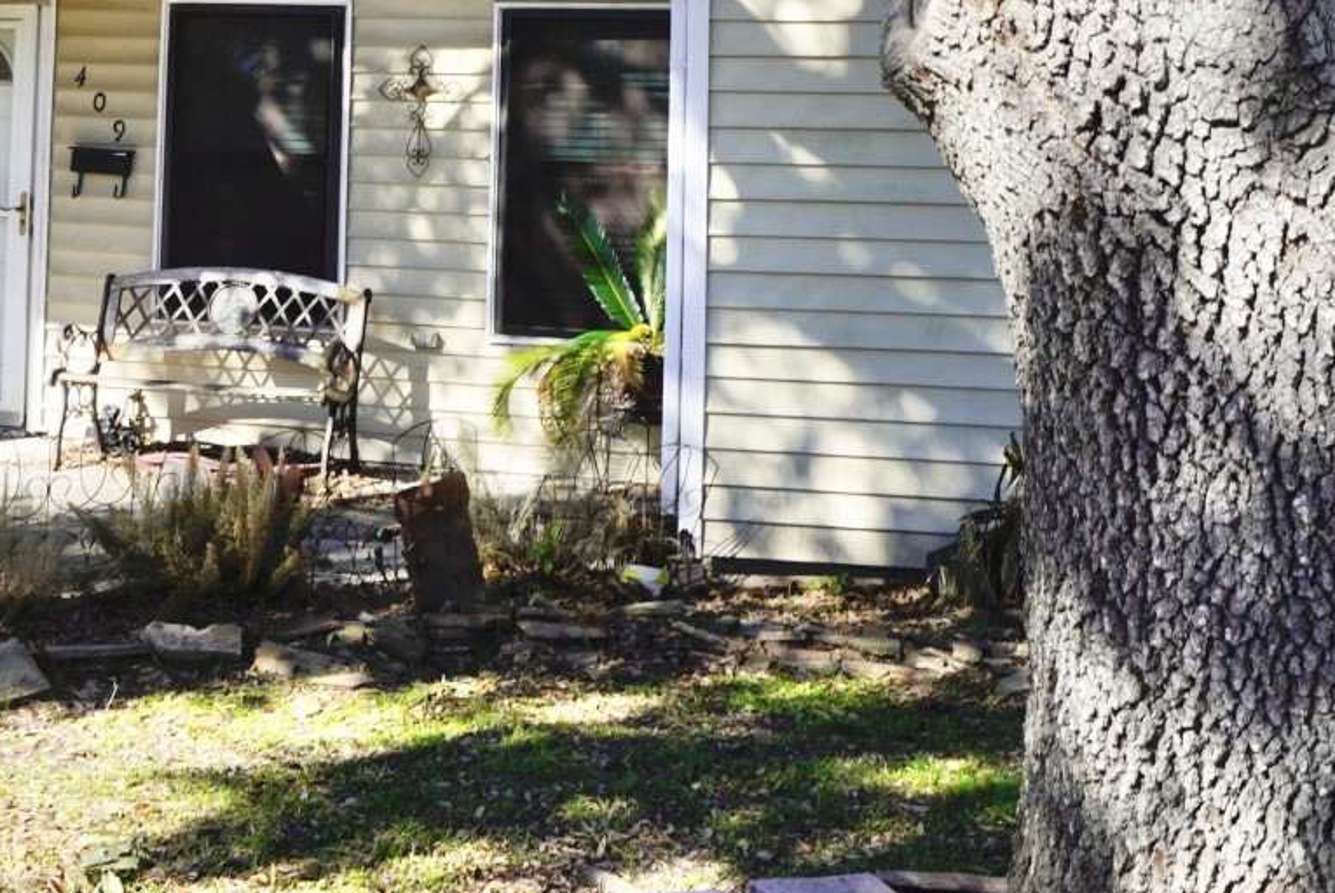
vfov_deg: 23.0
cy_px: 19
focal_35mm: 57
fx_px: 2116
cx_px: 387
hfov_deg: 34.5
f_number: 11
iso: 100
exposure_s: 1/80
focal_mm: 27
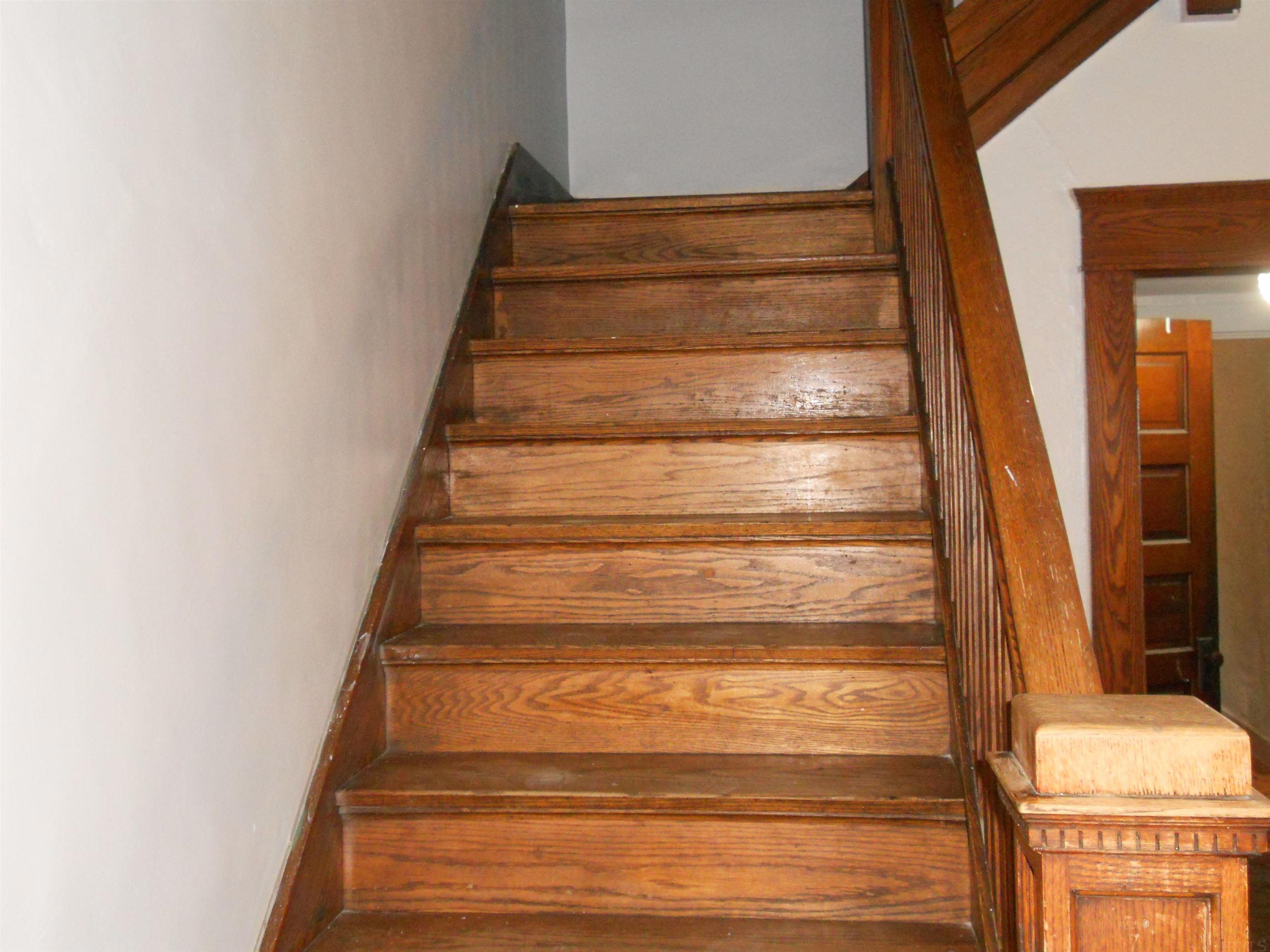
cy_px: 476
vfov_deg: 37.7
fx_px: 1394
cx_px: 635
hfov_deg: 49.0
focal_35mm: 38
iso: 640
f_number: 3.9
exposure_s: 1/30
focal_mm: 6.9
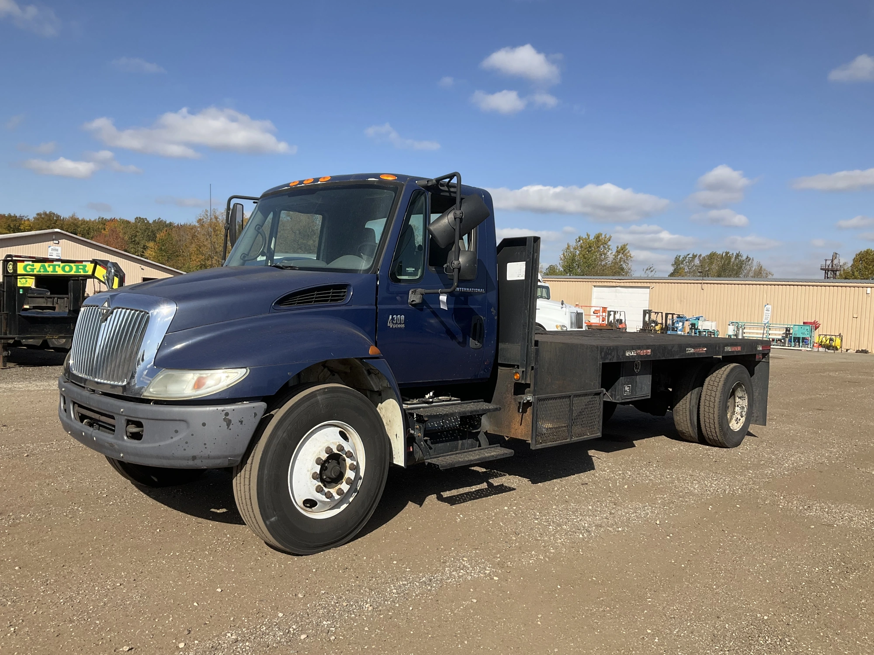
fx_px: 732
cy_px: 328
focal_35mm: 29
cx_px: 437
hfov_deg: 61.7
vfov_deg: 48.2
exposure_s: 1/1984
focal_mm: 3
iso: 25
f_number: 1.8
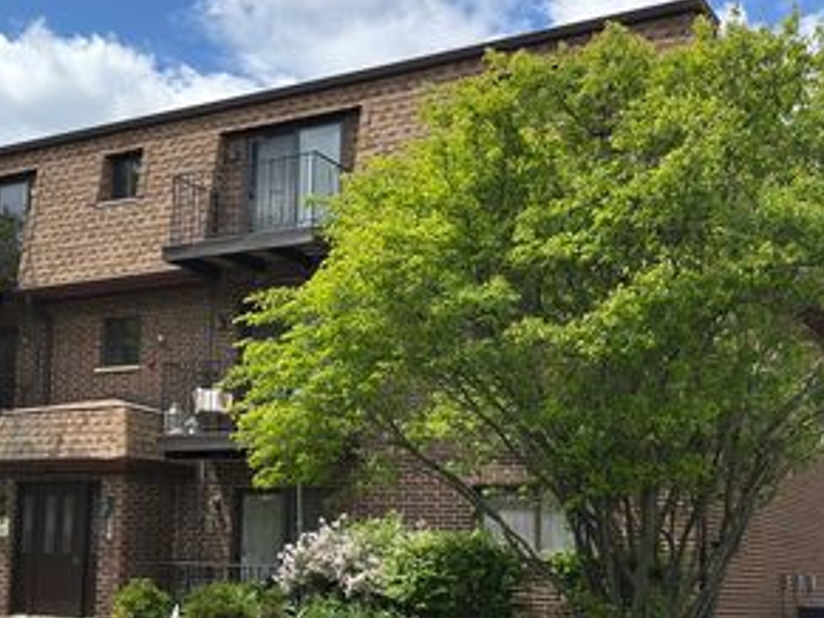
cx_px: 232
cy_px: 381
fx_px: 1309
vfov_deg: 26.5
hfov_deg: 34.4
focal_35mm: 55
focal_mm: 6.76
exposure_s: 1/3610
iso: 100
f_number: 1.78
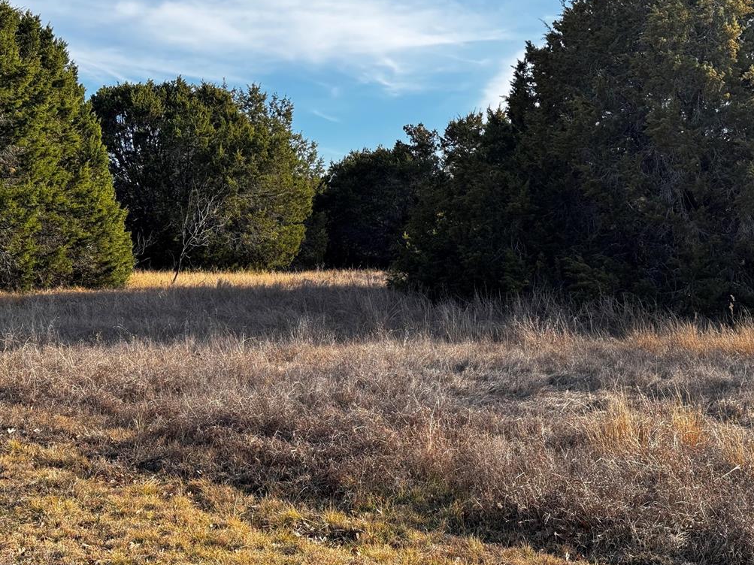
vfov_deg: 29.7
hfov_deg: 38.9
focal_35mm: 49
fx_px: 1067
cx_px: 373
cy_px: 280
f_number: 1.78
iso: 64
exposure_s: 1/1524
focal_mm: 6.76
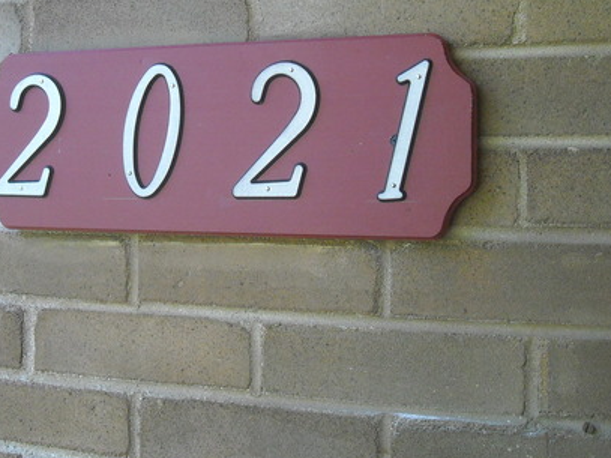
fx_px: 971
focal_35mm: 55
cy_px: 156
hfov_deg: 34.8
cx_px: 249
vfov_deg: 26.4
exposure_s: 1/192
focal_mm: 5.7
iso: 351
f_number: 2.8
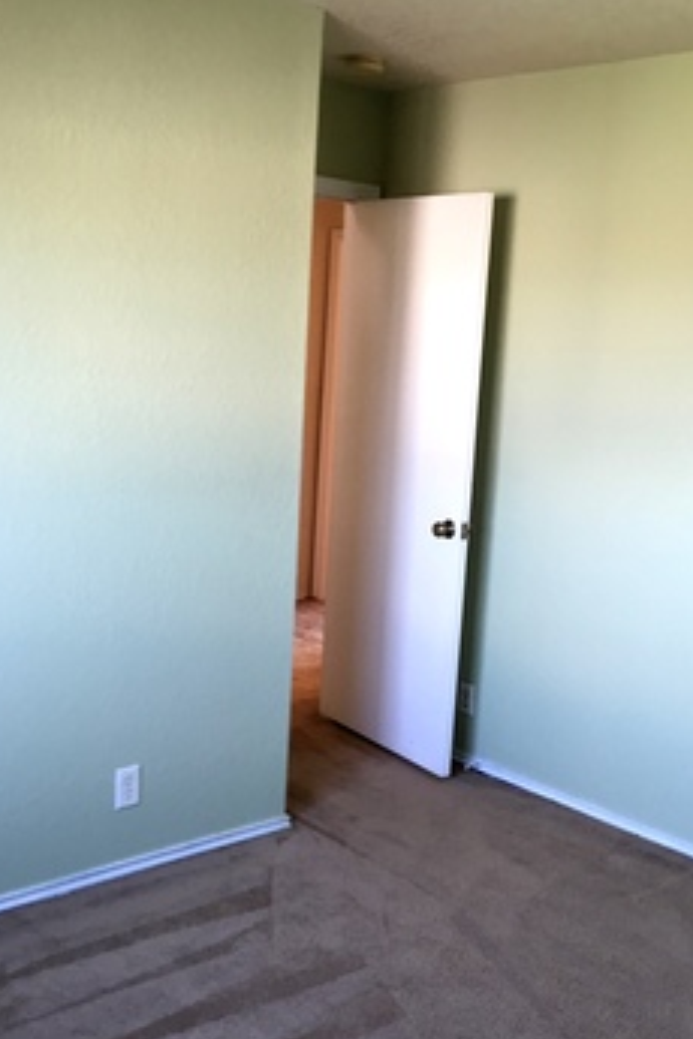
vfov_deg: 46.3
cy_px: 572
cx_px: 425
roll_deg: -4.7
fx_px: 1213
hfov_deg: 31.8
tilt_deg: -10.2
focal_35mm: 42
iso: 64
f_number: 2.2
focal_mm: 4.15
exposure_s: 1/30
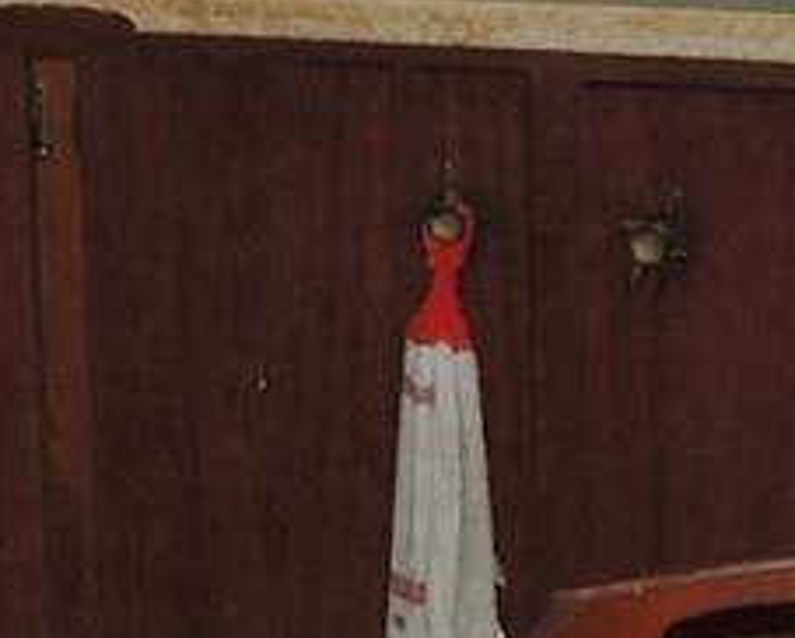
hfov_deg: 11.6
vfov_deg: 9.3
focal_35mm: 165
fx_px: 3886
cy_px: -140
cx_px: 70
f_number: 3
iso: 200
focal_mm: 4.3
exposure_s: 1/30
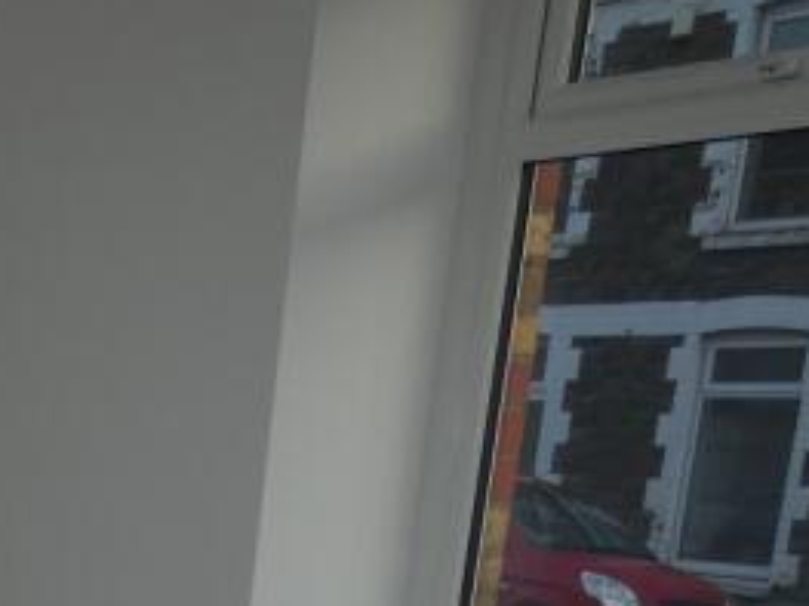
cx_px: -265
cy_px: 1018
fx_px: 1822
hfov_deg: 22.2
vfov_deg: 16.4
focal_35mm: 78
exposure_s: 1/125
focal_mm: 3.6
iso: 100
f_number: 2.8
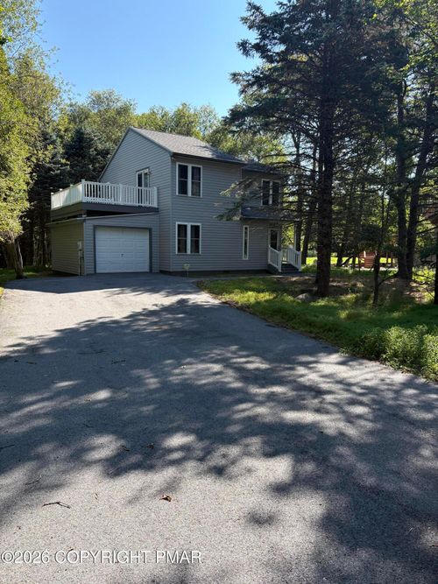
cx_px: 219
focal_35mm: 26
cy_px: 292
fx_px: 439
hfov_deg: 53.0
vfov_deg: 67.3
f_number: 1.6
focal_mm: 5.96
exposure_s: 1/1064
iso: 64
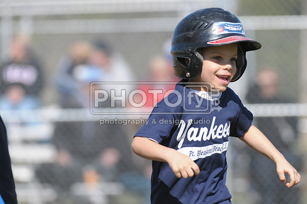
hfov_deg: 5.3
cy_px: 102
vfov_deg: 3.5
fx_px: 3321
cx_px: 154
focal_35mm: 390
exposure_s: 1/2000
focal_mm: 260
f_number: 4.5
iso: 400
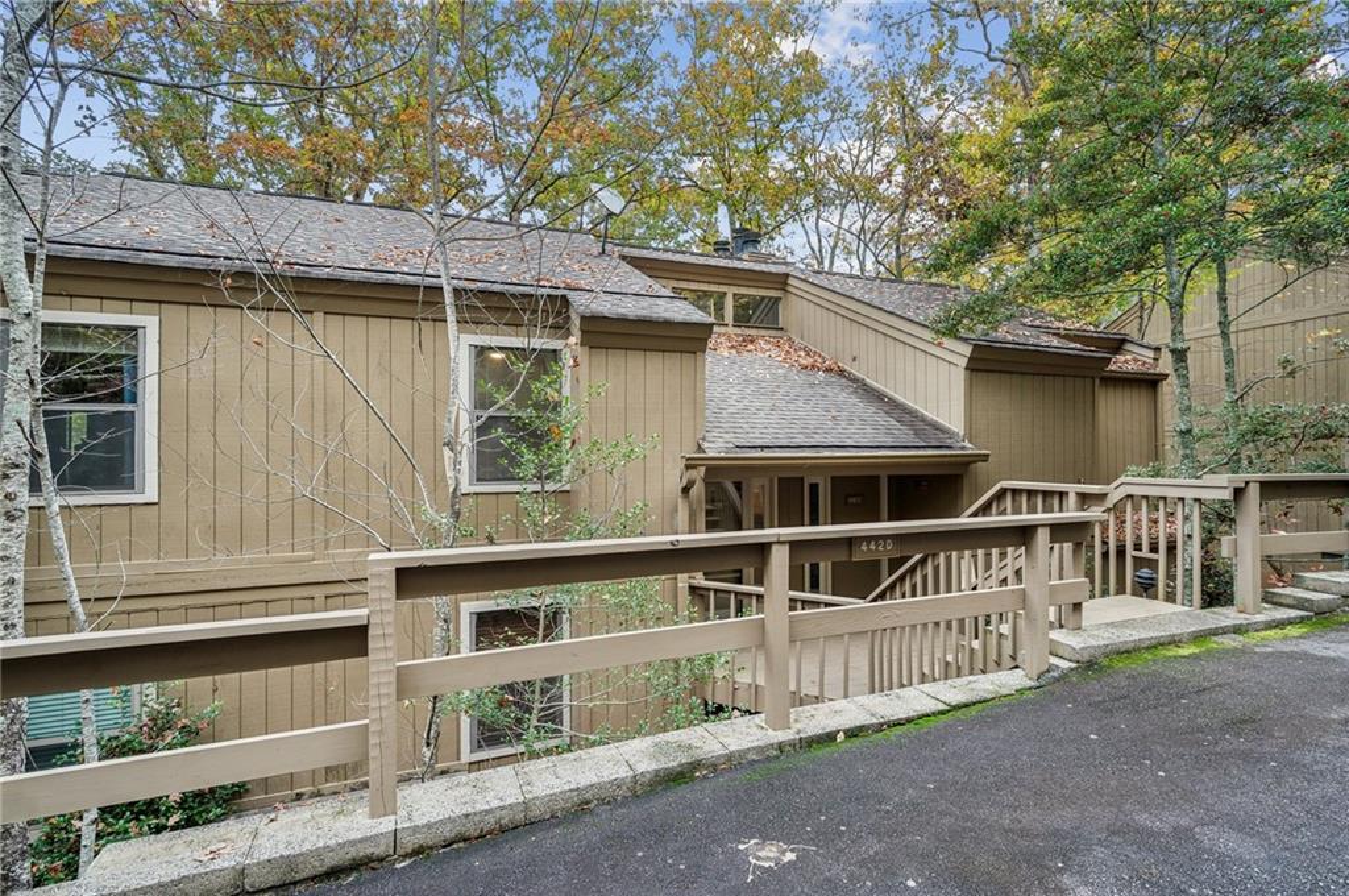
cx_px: 674
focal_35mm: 16
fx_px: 599
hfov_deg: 96.8
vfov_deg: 73.6
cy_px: 448
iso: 100
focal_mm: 16
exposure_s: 1/25
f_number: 8
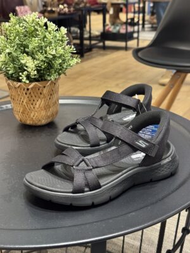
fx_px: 351
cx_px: 95
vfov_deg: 39.7
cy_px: 126
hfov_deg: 30.3
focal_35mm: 48
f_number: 1.78
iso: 320
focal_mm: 6.76
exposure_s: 1/33
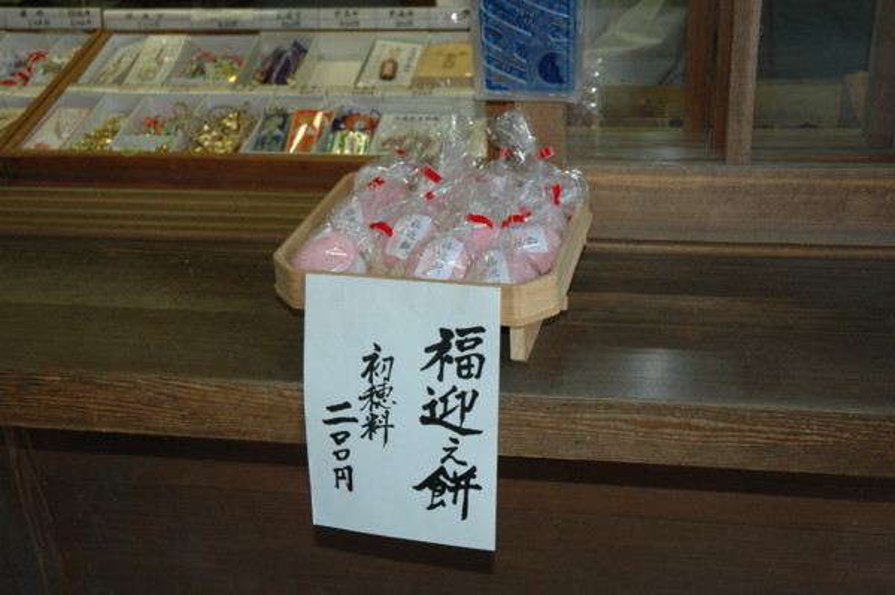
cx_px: 448
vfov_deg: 28.9
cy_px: 298
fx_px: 1155
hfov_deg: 42.4
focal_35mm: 46
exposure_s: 1/60
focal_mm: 31
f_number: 4
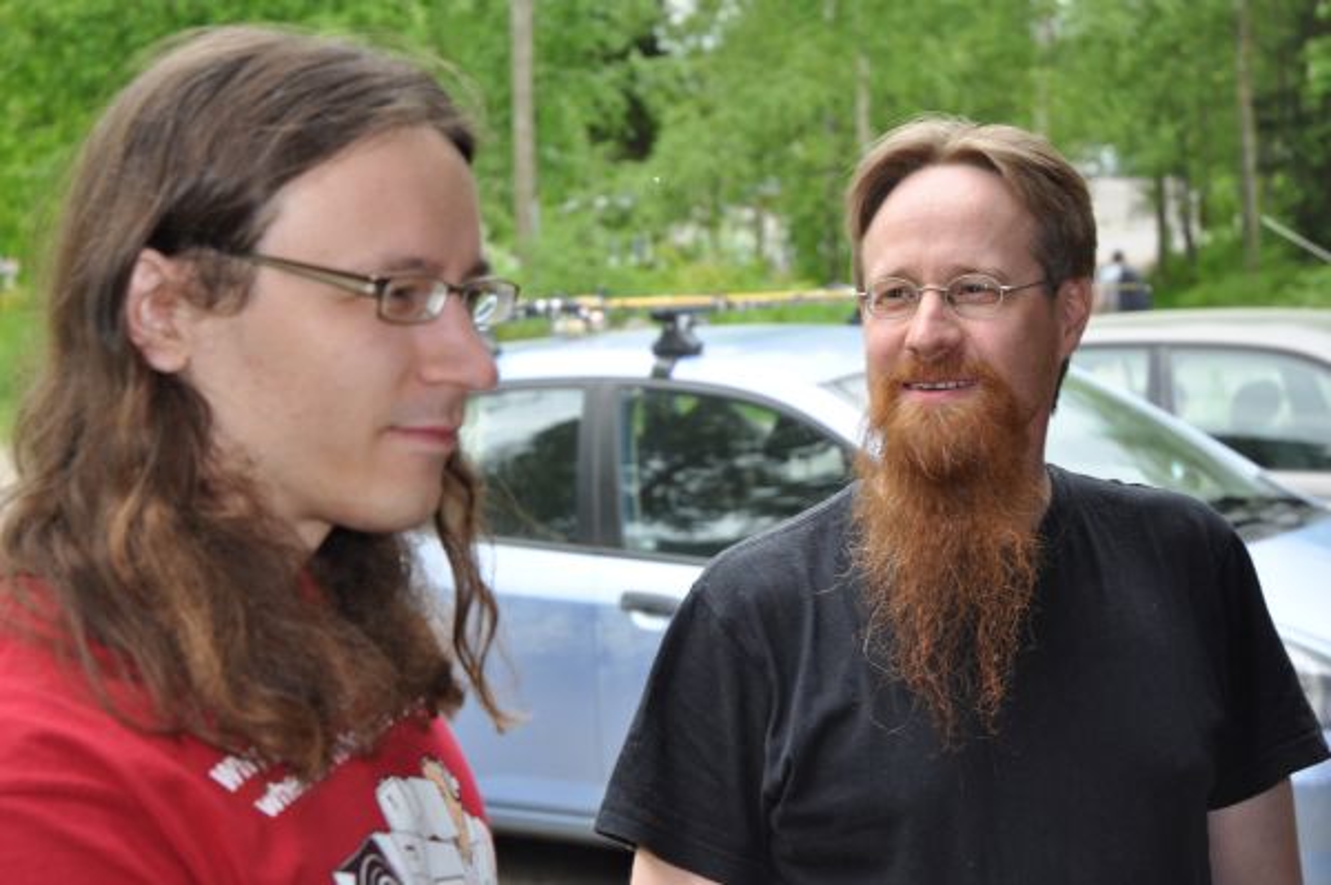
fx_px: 2771
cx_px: 666
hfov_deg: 27.0
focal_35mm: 75
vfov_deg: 18.2
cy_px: 442
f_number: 4.5
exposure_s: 1/160
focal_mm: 50
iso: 400
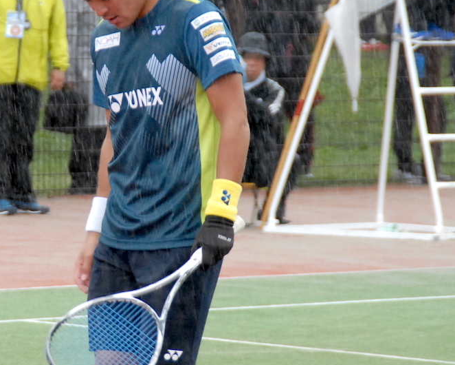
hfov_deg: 5.0
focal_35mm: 383
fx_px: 5159
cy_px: 150
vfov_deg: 4.0
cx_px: 89
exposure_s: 1/250
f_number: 6.3
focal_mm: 150
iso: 1600
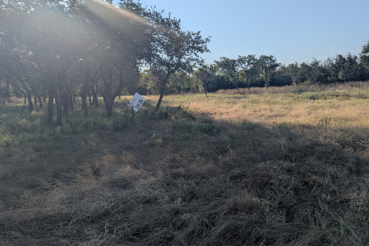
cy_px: 97
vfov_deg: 46.1
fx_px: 287
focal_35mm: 28
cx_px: 196
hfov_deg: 65.4
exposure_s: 1/3534
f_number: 1.85
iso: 31
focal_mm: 6.81
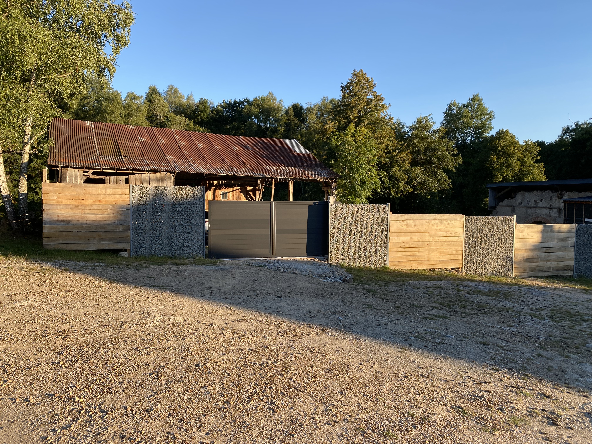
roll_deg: +1.0
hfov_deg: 67.3
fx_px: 445
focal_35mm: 26
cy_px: 222
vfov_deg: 53.1
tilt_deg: -0.8
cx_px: 296
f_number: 1.8
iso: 32
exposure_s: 1/613
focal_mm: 4.25
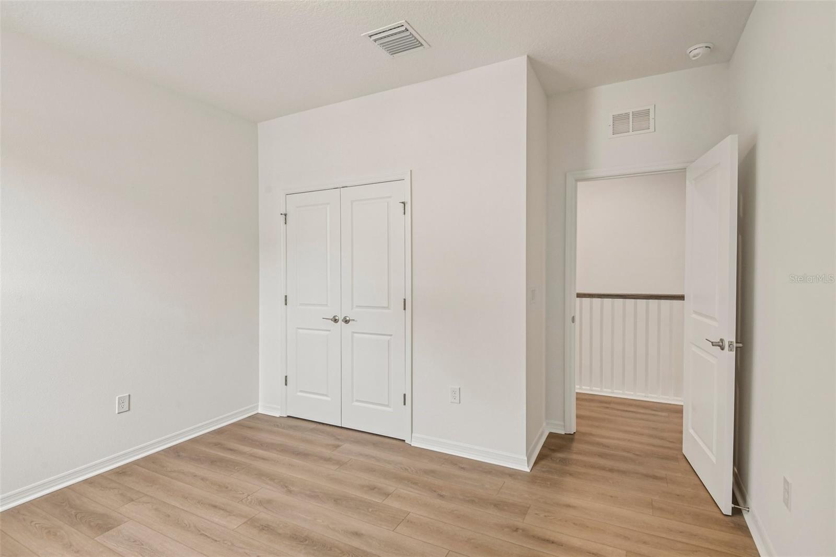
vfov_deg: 73.7
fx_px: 371
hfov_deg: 96.7
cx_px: 418
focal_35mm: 16
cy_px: 278
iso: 400
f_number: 8
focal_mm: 16
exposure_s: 1/40
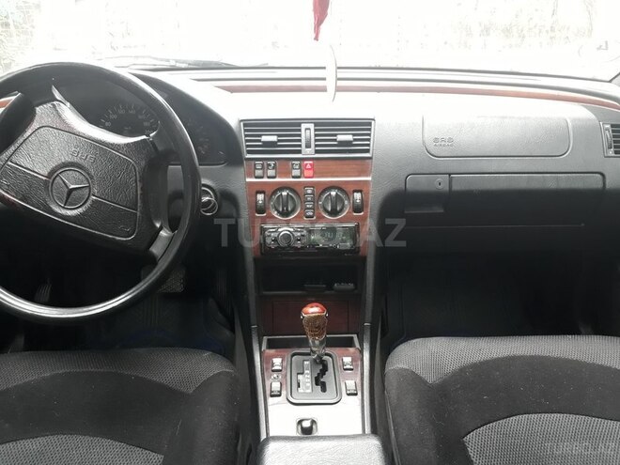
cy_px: 232
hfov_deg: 65.3
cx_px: 310
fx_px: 484
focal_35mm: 27
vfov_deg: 51.4
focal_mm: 3.6
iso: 125
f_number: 1.9
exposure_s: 1/33
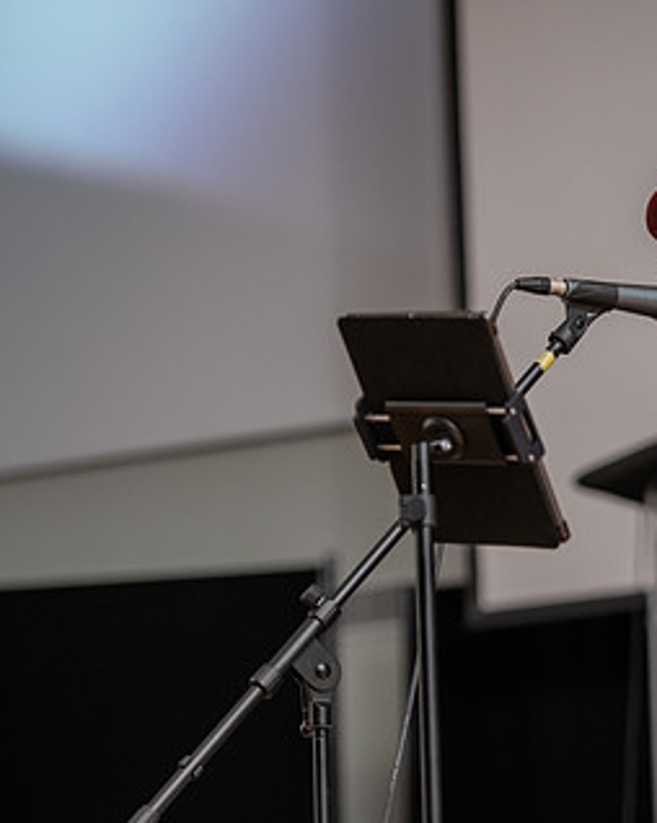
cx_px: 722
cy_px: 498
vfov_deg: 10.7
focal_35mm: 180
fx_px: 4379
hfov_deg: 8.5
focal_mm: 105
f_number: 3.2
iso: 1250
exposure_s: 1/60
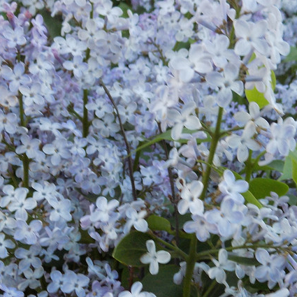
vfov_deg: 33.2
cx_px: 202
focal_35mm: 51
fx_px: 495
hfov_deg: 33.1
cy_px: 185
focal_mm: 4
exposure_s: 1/30
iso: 160
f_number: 3.1
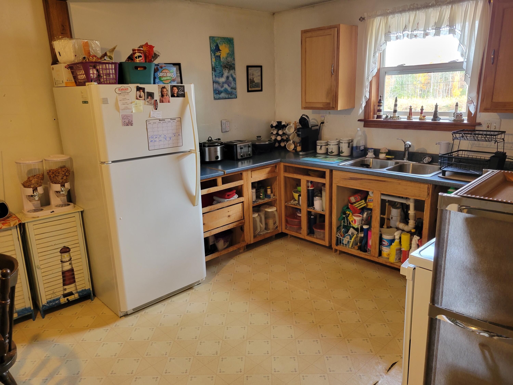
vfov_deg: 53.1
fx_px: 385
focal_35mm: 26
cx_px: 256
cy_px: 192
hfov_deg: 67.3
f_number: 1.8
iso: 200
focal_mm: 5.4
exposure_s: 1/40
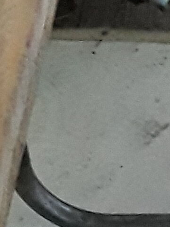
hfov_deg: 7.6
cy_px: 472
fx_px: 1205
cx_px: 397
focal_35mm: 184
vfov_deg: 9.9
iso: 320
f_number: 1.9
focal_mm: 2.91
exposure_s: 1/17
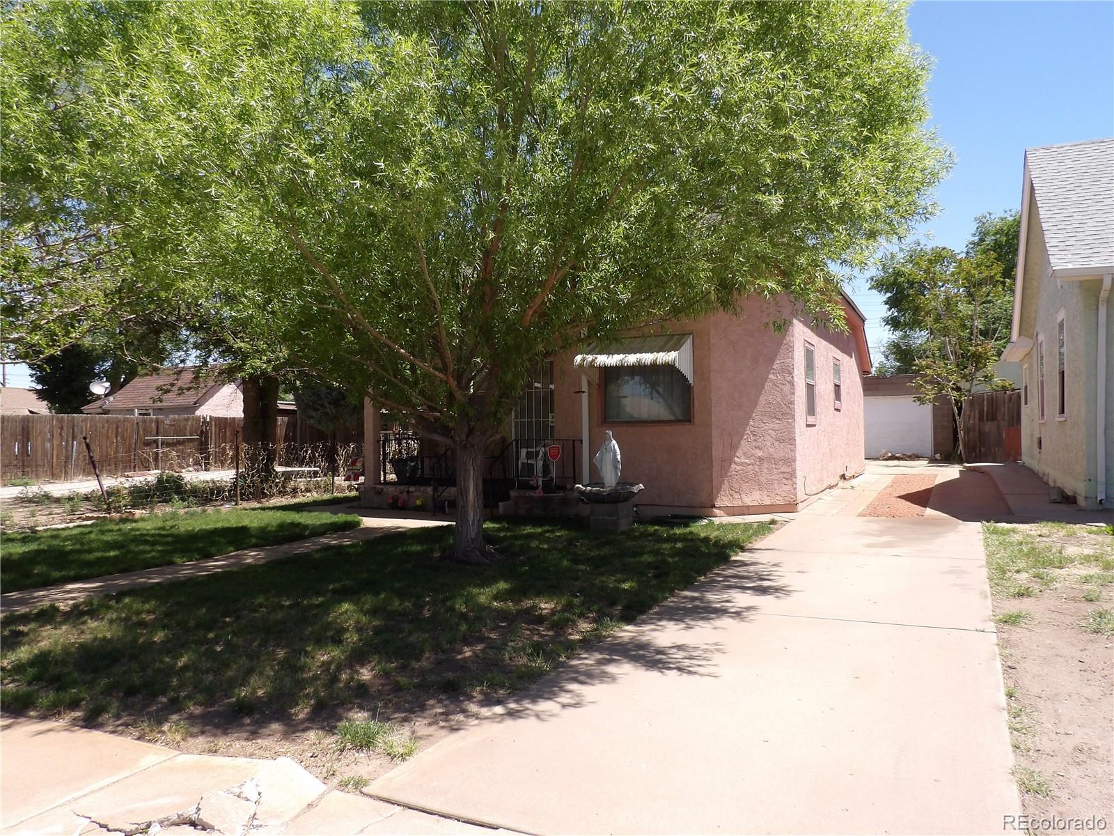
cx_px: 557
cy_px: 418
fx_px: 772
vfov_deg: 56.8
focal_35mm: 24
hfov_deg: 71.6
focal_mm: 4.3
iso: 100
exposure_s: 1/218
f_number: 5.6
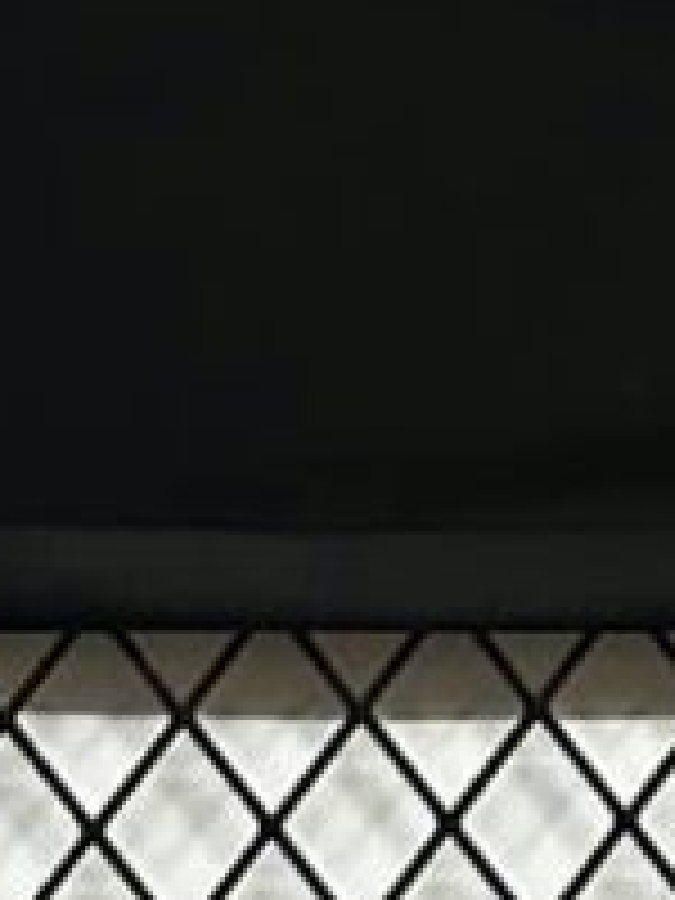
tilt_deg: +2.5
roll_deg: +0.3
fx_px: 4992
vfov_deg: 9.7
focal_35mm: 192
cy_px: -832
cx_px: 693
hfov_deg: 7.7
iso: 500
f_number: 1.78
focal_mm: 6.86
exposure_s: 1/50
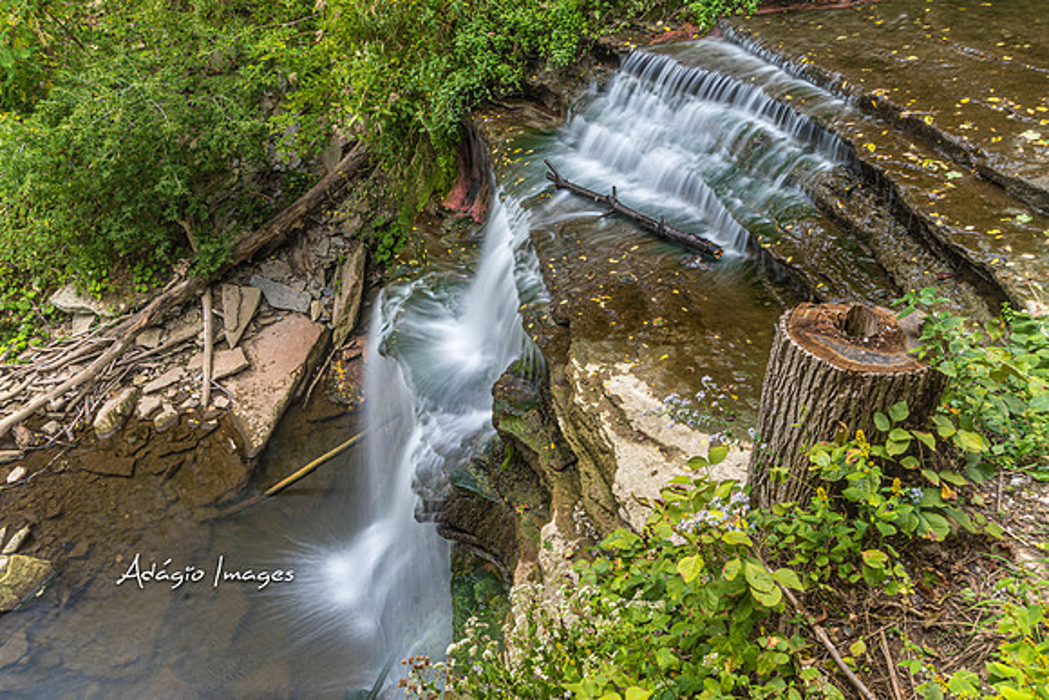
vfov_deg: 48.0
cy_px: 350
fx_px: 787
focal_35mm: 27
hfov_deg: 67.4
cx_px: 524
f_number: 22
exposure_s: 2
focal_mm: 18
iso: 100
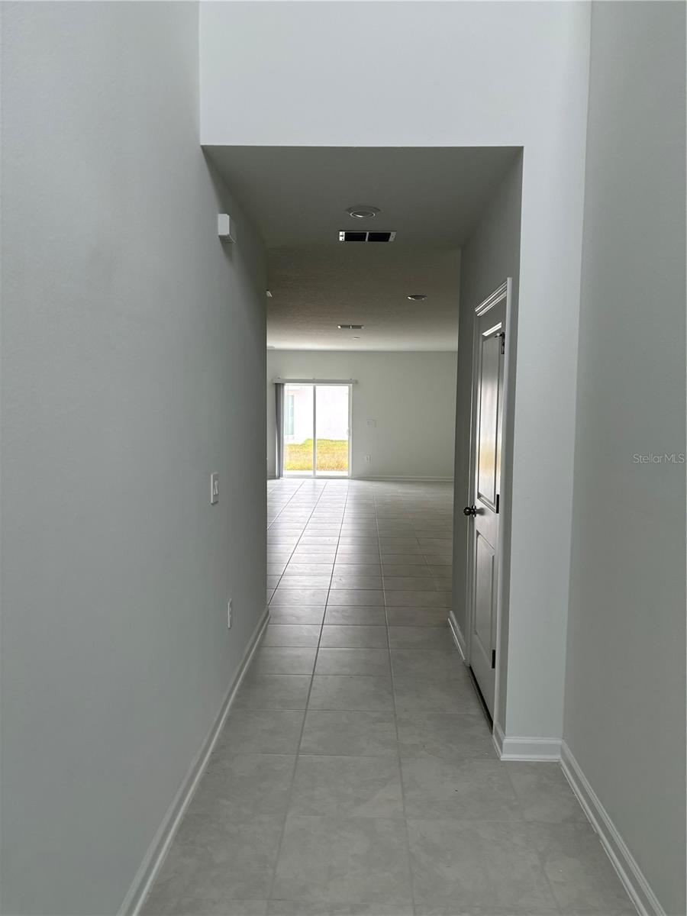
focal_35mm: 26
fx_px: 688
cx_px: 344
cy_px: 458
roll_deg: -0.4
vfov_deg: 67.3
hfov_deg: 53.1
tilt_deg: -5.7
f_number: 1.6
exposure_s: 1/121
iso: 80
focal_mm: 5.96
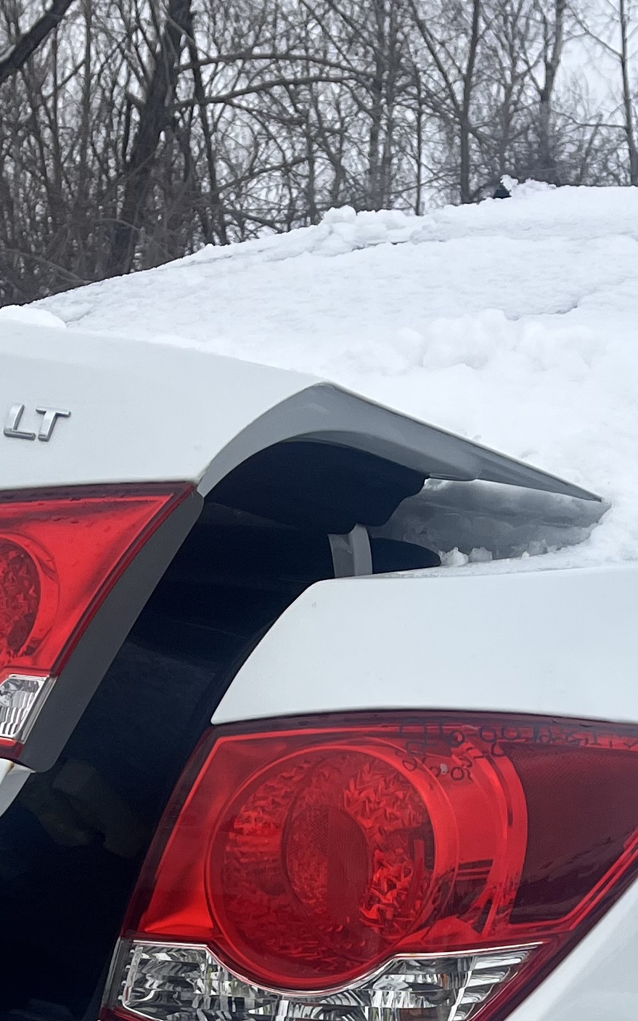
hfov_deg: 16.5
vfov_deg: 24.8
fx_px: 2198
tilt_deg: -13.0
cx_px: 403
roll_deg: -2.8
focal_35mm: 79
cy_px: 1049
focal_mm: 5.1
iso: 50
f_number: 1.6
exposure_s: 1/5076
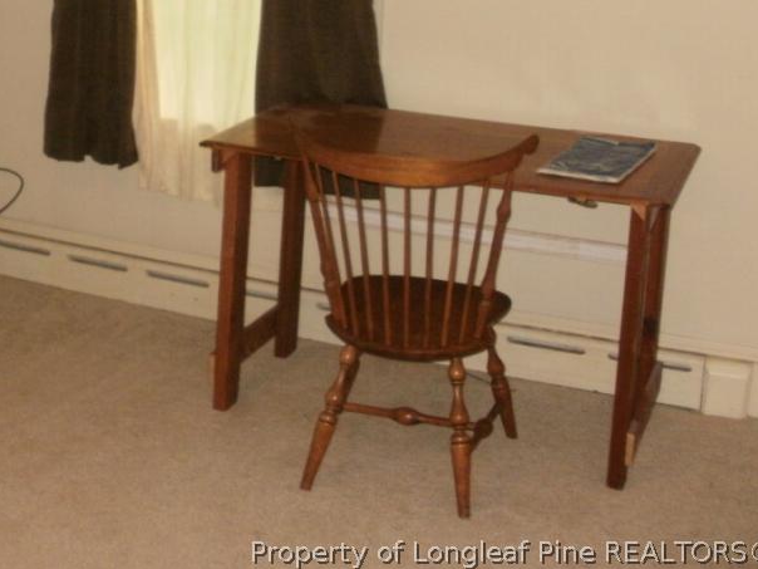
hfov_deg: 31.3
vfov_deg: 23.6
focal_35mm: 61
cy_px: 90
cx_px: 218
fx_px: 1336
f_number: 3.5
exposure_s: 1/30
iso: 250
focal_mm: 6.3
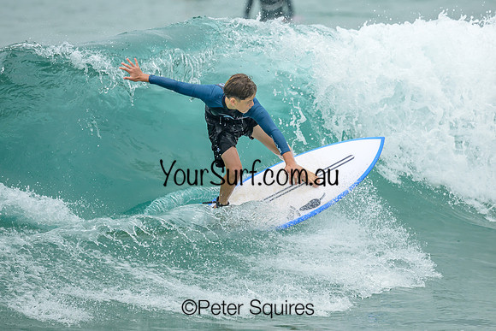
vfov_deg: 1.2
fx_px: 15901
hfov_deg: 1.8
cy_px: 92
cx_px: 237
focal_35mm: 1154
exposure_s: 1/2000
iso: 320
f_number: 6.3
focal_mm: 800
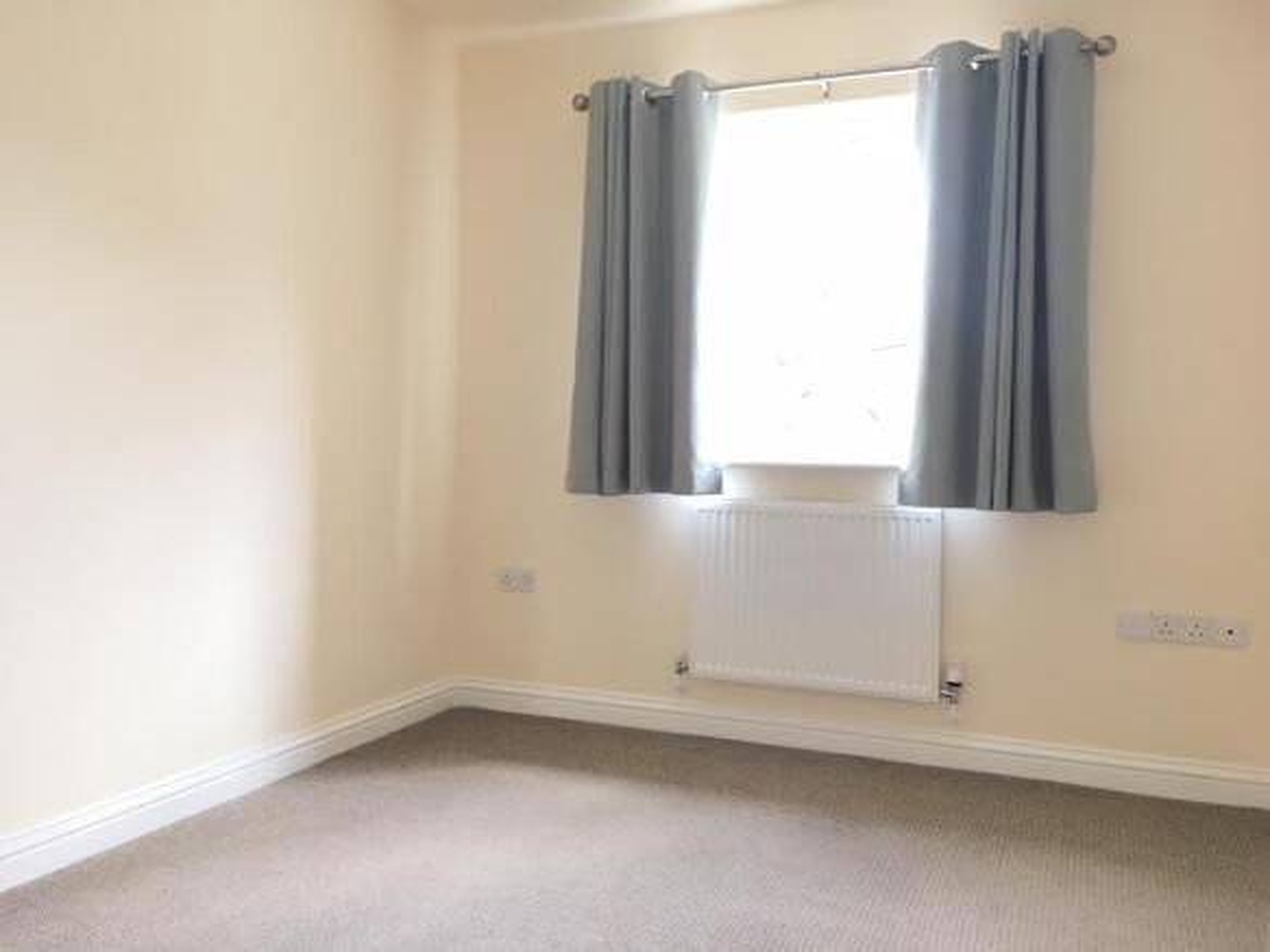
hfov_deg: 61.7
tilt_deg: -1.1
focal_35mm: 29
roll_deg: -0.8
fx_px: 1064
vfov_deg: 48.2
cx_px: 635
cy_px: 476
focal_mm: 4.15
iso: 64
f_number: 2.2
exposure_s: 1/33
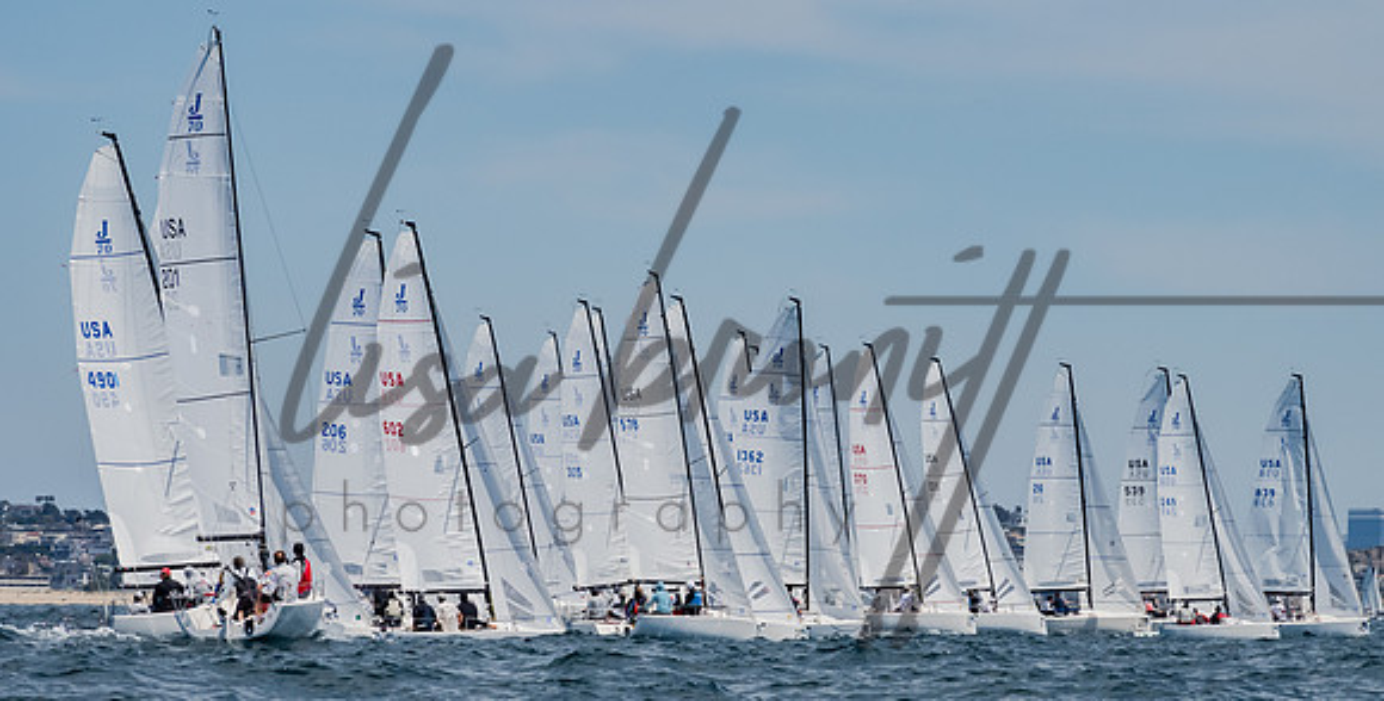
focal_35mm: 260
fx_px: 9320
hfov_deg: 8.5
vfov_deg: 4.3
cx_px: 661
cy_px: 438
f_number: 14
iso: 640
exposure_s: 1/1000
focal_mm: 155
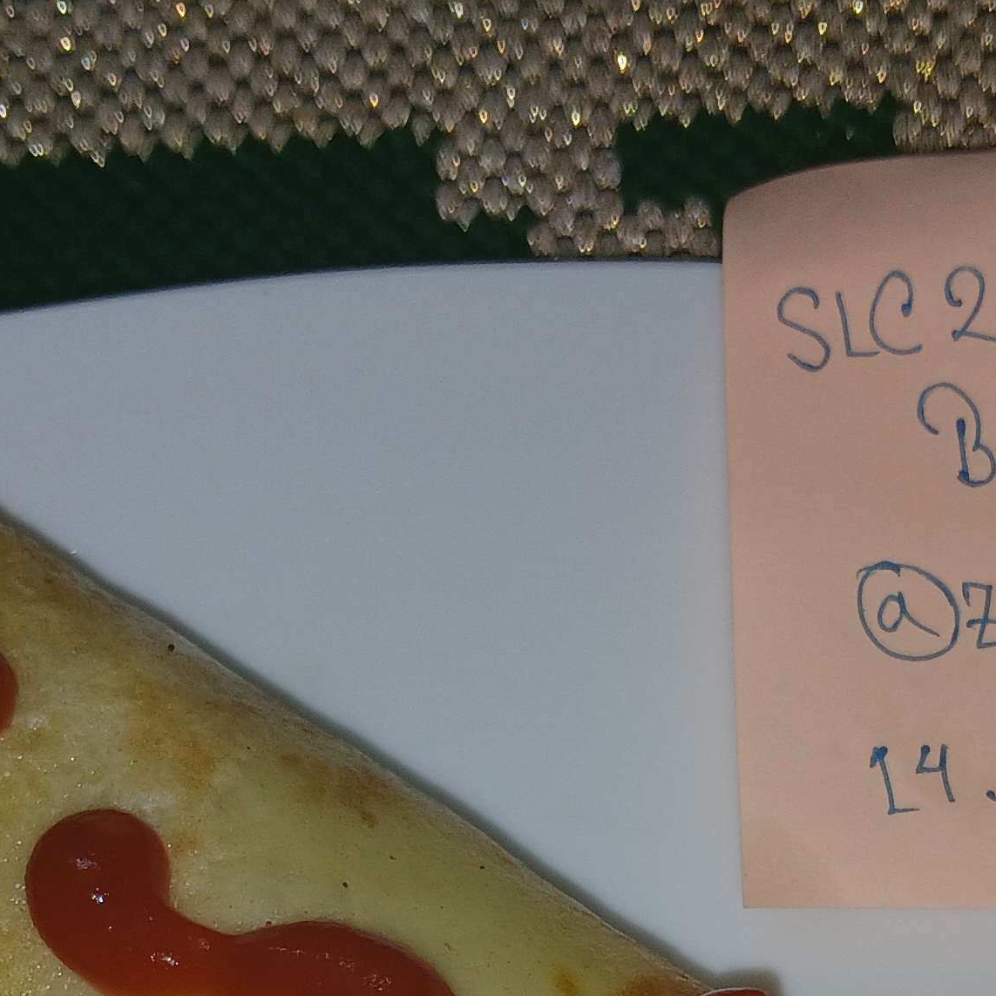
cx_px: 646
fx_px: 2669
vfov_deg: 19.6
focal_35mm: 82
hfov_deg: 21.1
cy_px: 1270
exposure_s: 1/100
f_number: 1.8
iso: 40
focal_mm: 3.98
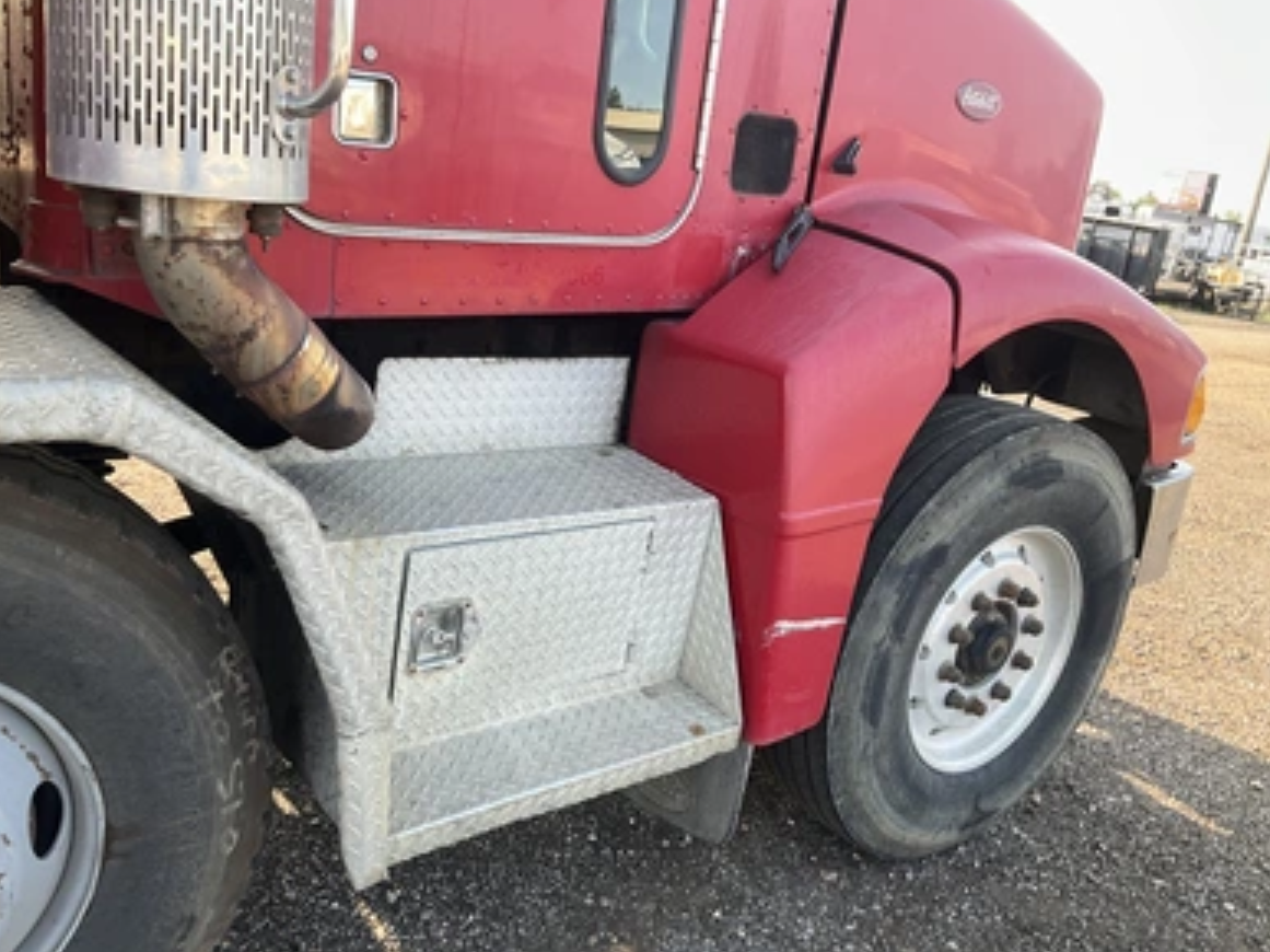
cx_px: 617
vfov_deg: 46.8
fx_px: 1100
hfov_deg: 60.0
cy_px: 466
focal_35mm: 30
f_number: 1.8
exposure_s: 1/146
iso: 20
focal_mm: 3
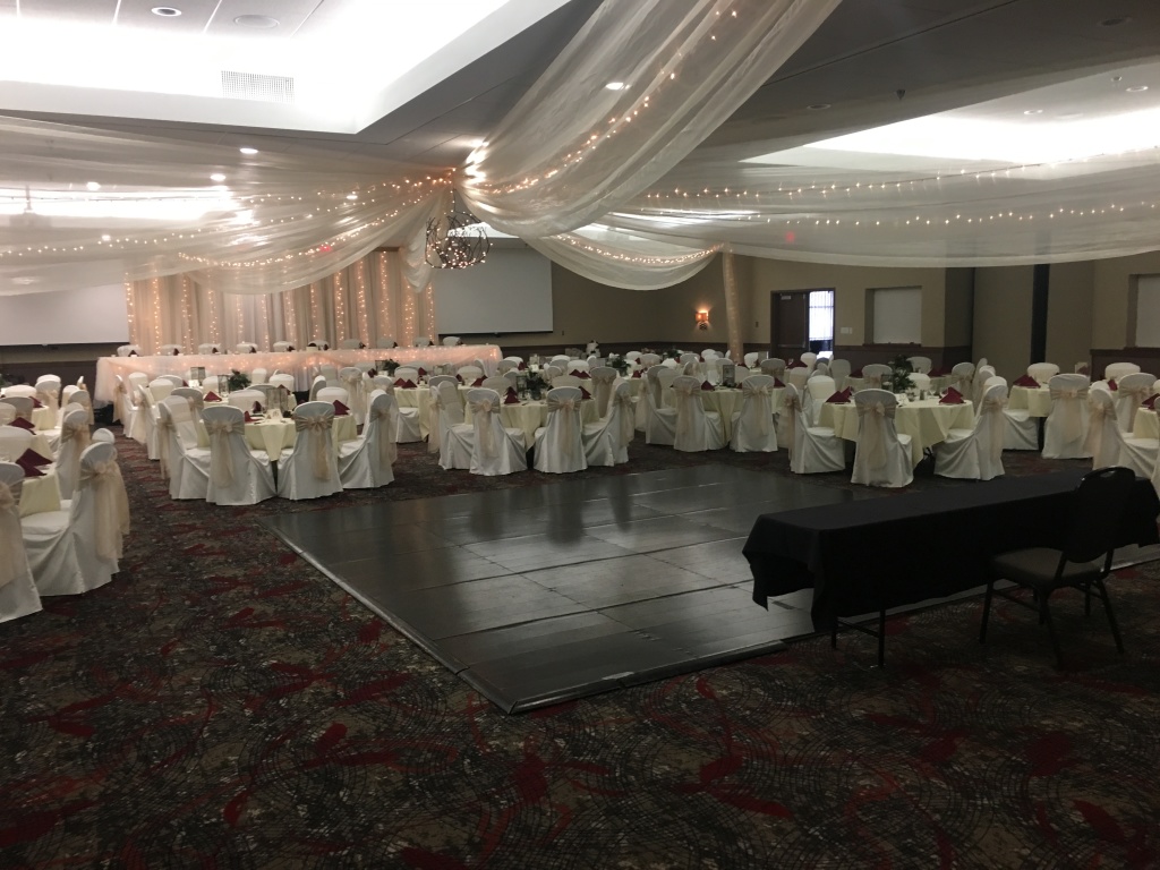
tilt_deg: -6.6
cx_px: 580
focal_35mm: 29
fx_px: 972
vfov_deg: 48.2
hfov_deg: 61.7
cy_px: 435
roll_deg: +1.9
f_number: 2.2
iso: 100
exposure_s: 1/30
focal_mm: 4.15
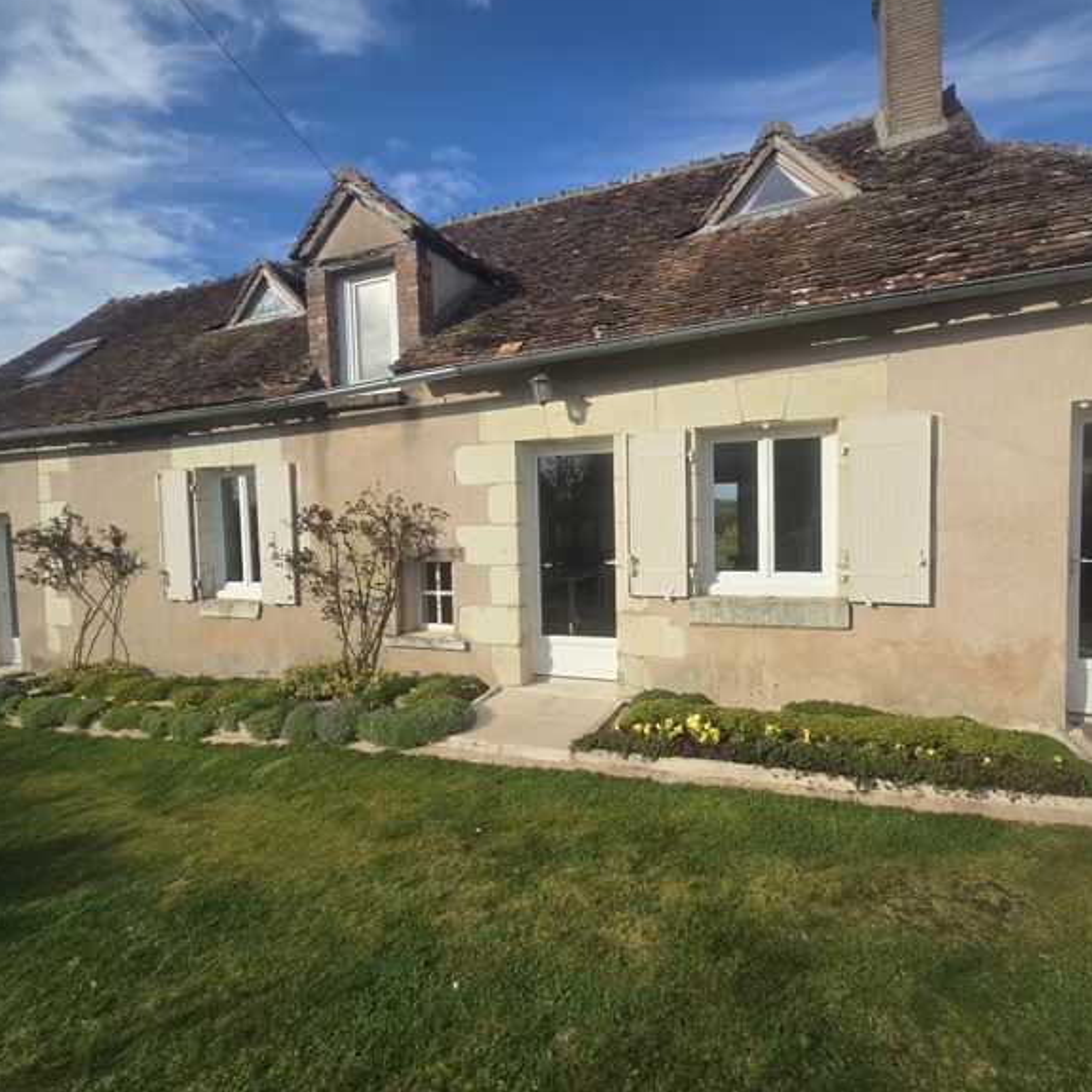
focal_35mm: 16
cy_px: 539
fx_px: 571
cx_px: 568
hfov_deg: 87.4
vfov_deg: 87.4
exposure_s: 1/1839
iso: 50
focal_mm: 2.2
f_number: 2.2
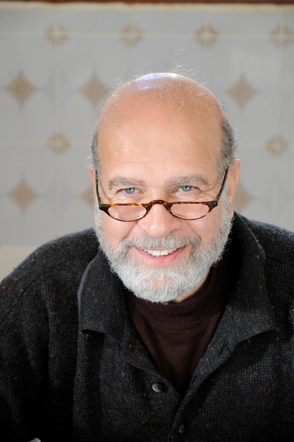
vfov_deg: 16.1
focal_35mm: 128
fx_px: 1566
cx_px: 147
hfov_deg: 10.7
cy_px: 221
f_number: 5.6
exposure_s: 1/25
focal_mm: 85
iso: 400
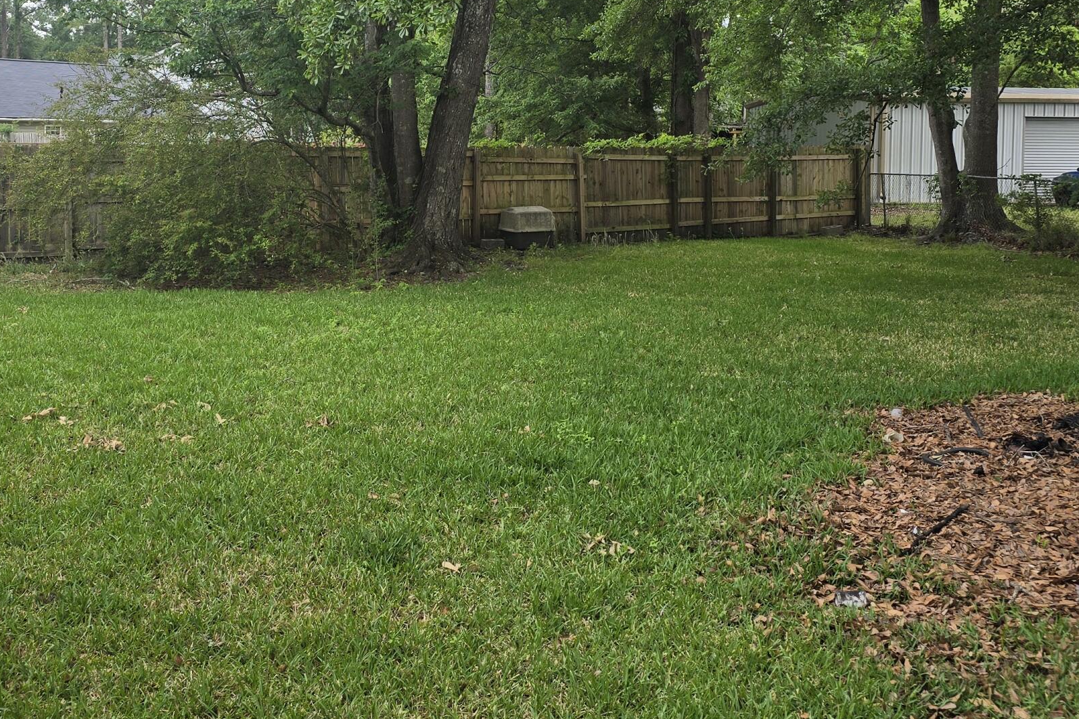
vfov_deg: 29.5
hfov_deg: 43.3
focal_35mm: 45
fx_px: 1349
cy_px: 200
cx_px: 401
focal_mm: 6.3
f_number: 1.7
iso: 25
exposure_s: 1/180
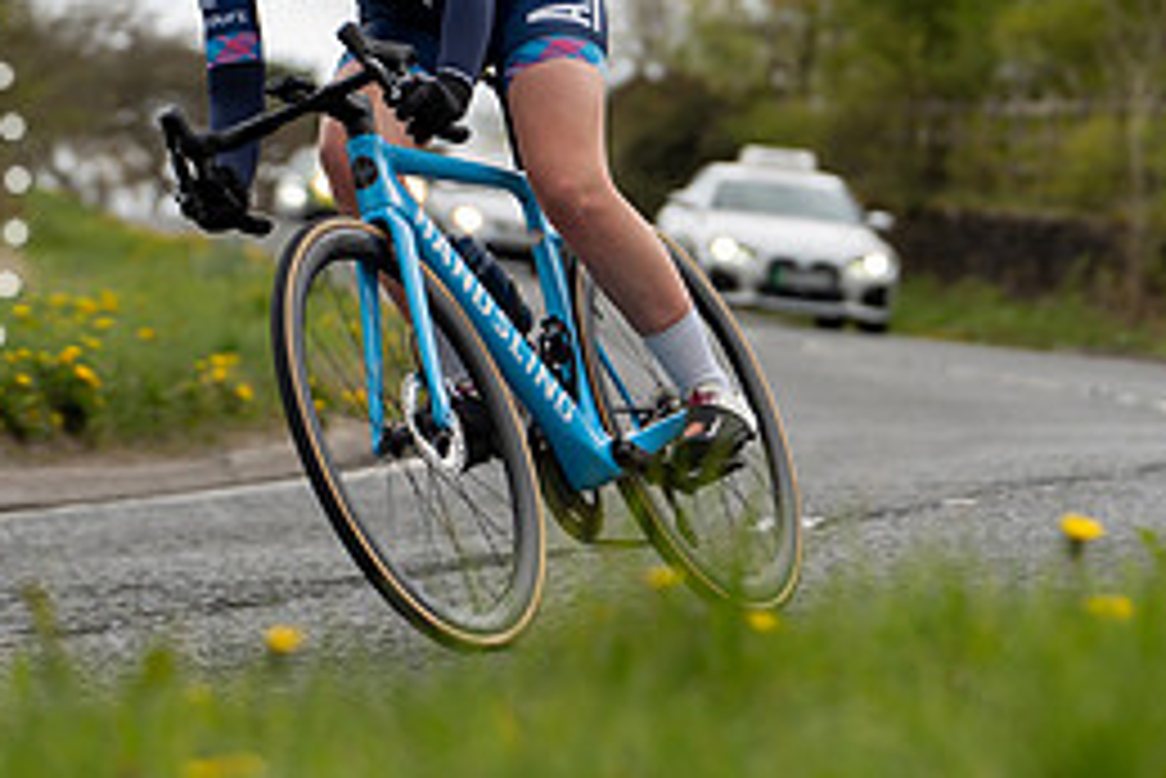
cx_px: 306
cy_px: -43
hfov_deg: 8.8
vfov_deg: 5.9
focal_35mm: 233
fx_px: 7551
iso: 200
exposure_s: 1/640
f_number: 3.5
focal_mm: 104
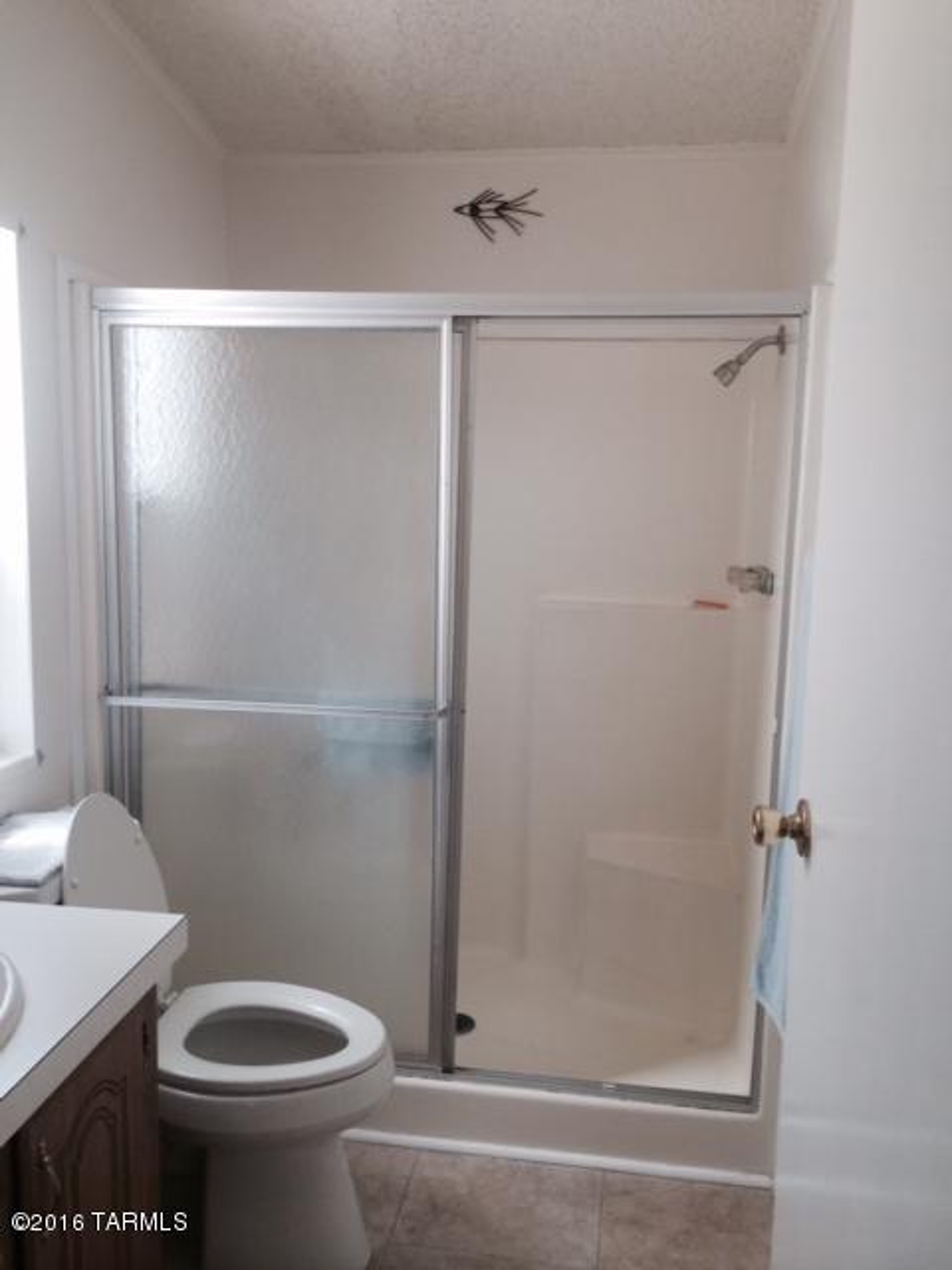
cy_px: 635
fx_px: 1100
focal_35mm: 30
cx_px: 476
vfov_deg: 60.0
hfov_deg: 46.8
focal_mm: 4.12
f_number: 2.2
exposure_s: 1/30
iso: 40
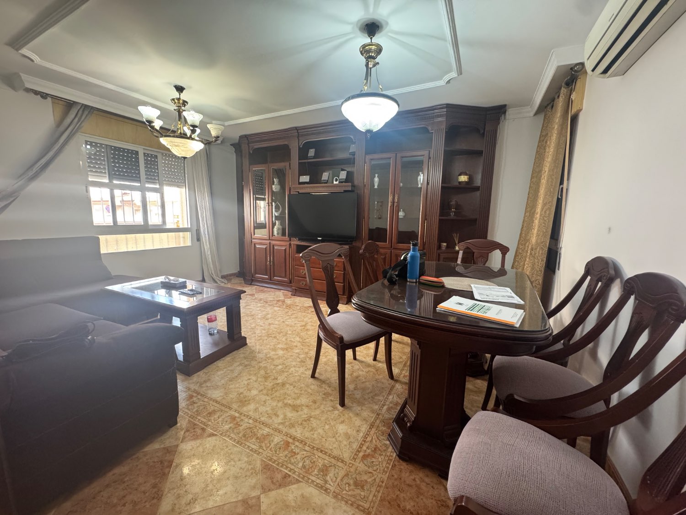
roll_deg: -1.8
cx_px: 343
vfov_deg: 85.7
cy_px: 258
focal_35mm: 14
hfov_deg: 102.1
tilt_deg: -7.6
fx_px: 277
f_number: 2.2
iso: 320
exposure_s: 1/50
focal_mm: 2.22
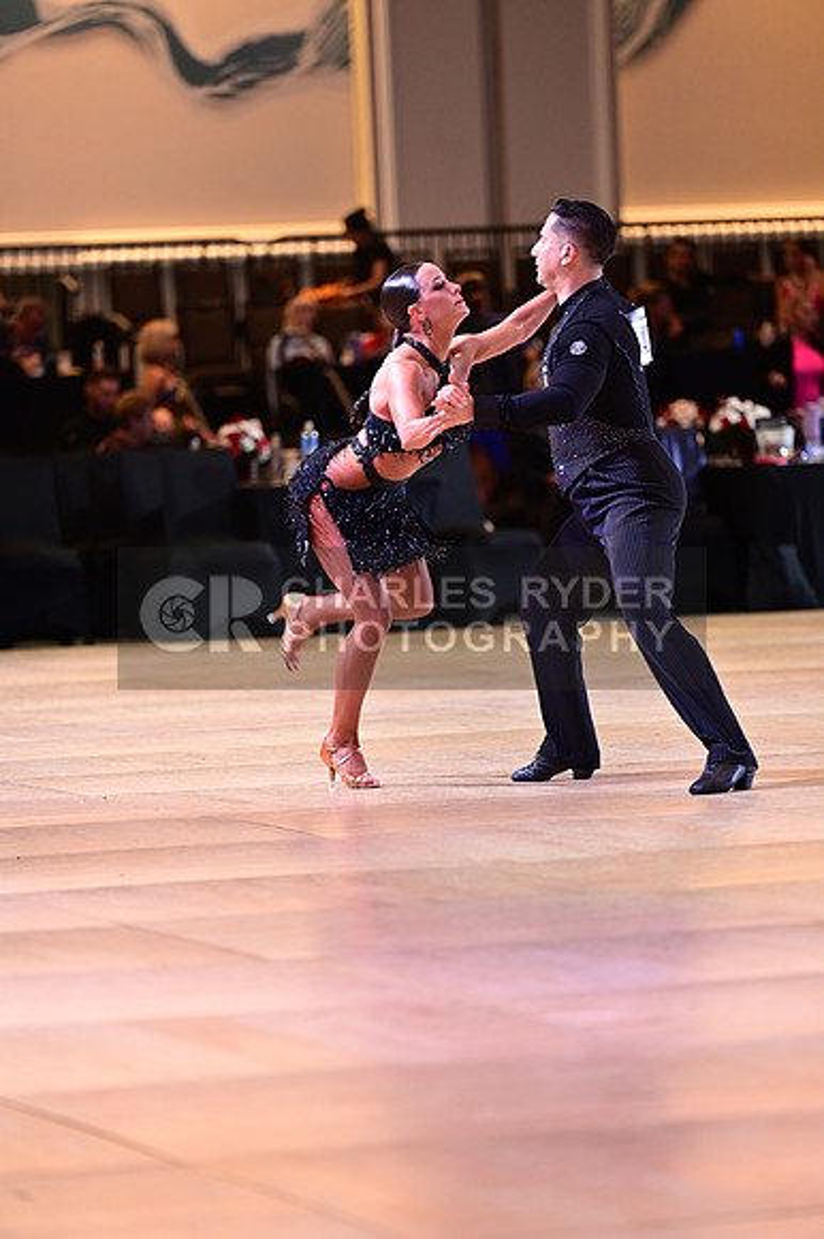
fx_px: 6874
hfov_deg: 6.9
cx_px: 412
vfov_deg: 10.3
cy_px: 620
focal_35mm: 200
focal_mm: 200
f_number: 3.2
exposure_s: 1/250
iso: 1600
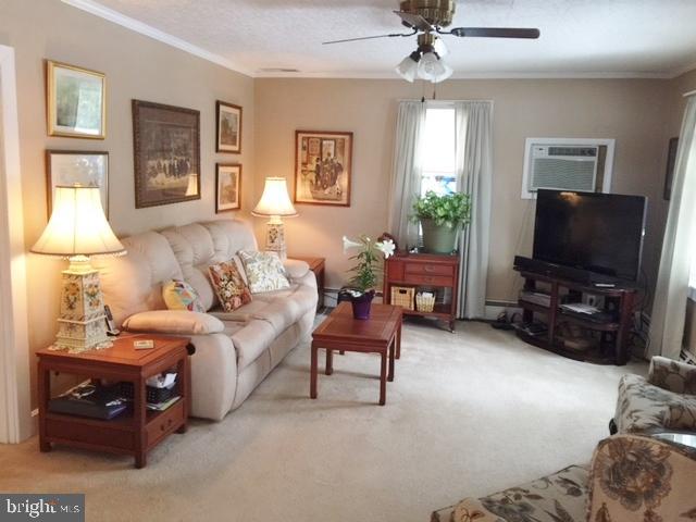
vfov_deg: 48.2
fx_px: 583
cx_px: 348
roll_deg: -2.5
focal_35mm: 29
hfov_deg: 61.7
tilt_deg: -9.6
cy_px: 261
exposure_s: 1/15
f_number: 2.2
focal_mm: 4.15
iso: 100
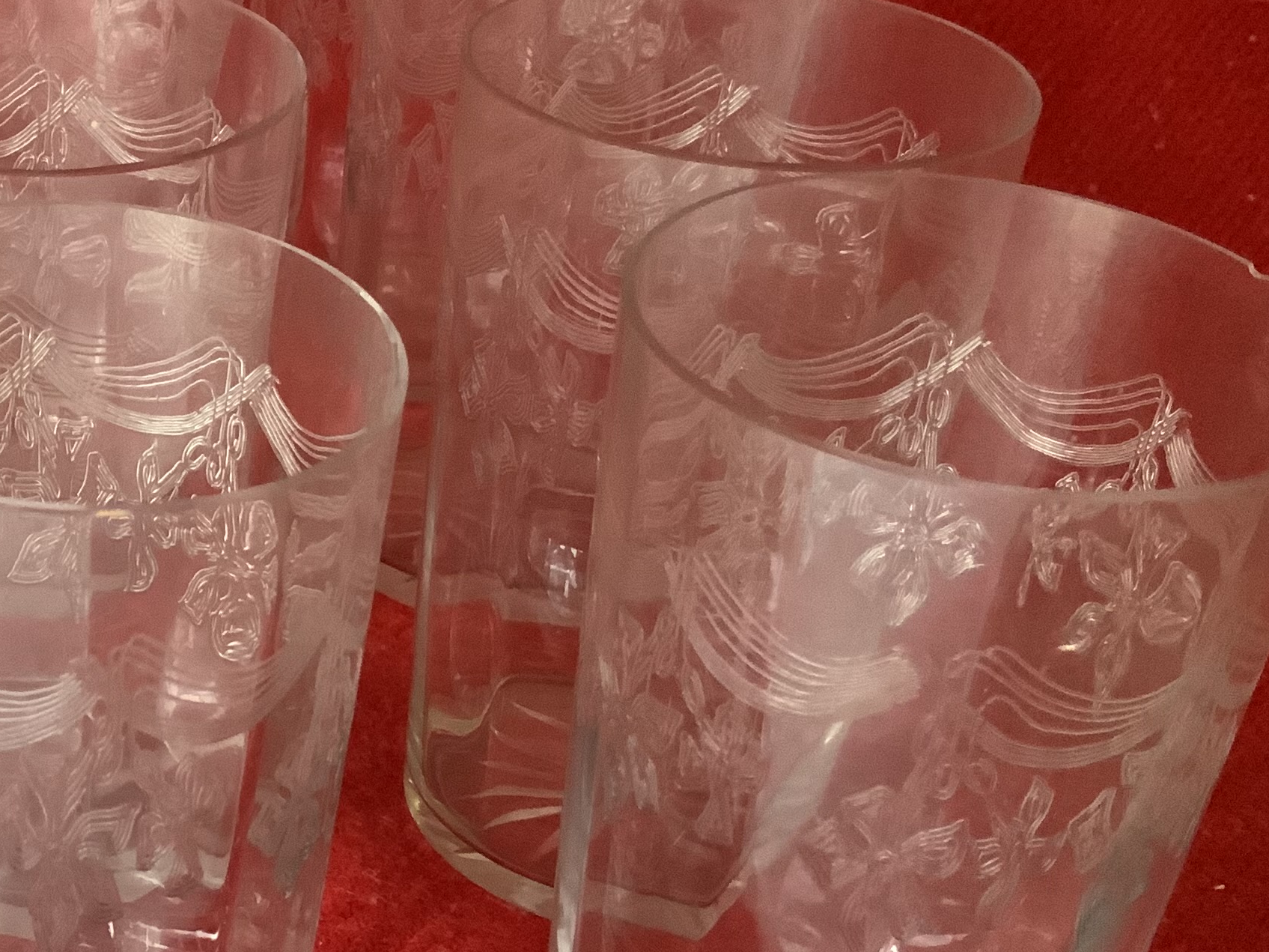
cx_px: -129
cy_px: 493
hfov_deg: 26.0
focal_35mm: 69
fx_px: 2529
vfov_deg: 21.3
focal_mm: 3
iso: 320
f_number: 1.8
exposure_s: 1/55
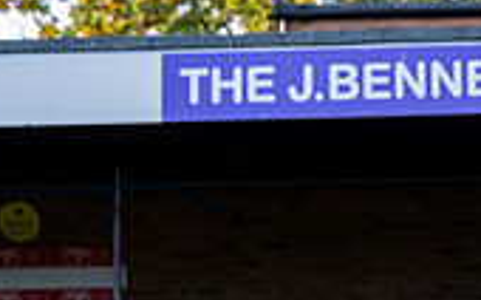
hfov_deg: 6.8
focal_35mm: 302
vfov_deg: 4.3
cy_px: 446
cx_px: 818
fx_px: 3956
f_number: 4
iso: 400
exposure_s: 1/400
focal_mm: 70
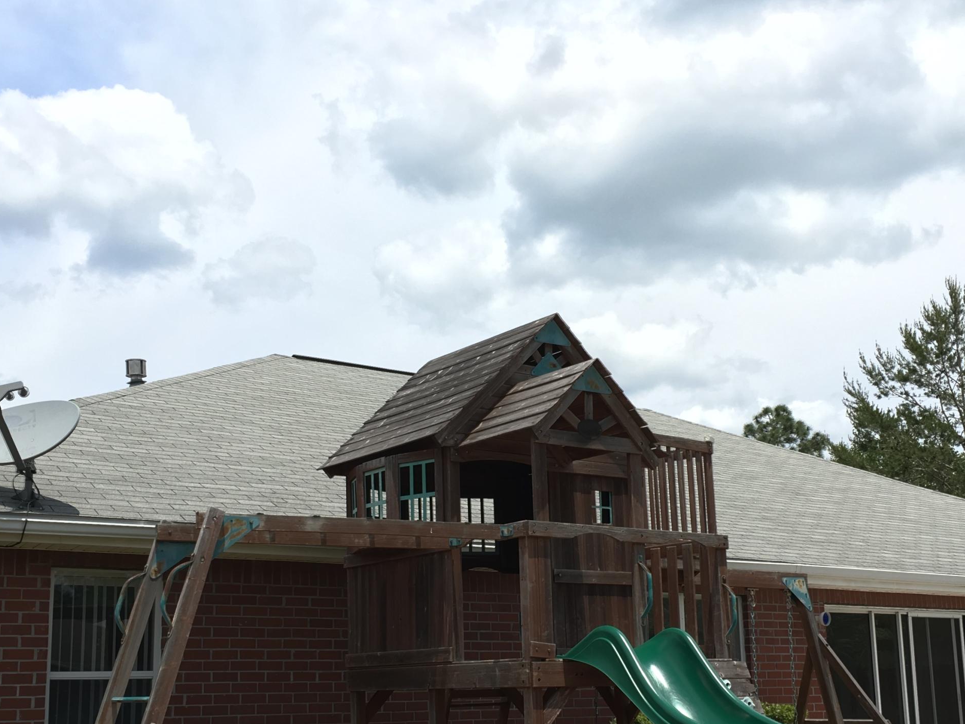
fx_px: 1282
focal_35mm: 46
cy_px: 484
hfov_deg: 41.2
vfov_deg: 31.3
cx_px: 506
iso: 25
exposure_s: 1/481
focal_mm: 4.15
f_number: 2.2
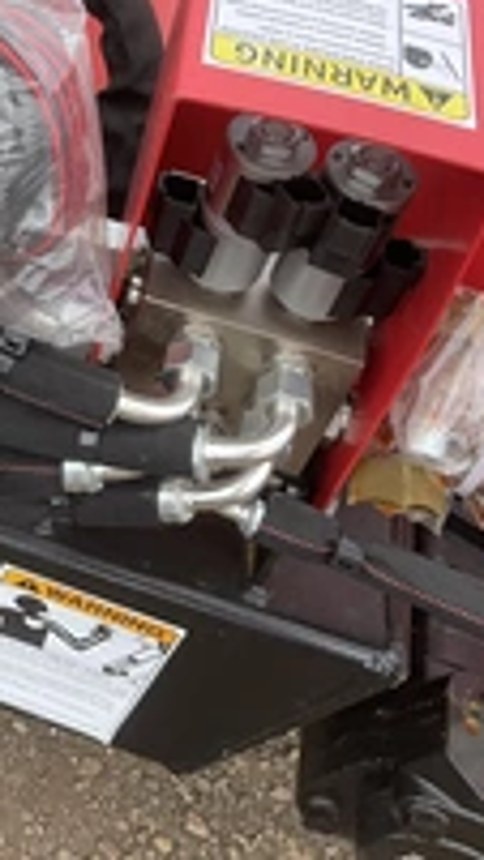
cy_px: 222
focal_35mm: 63
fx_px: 1438
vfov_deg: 32.7
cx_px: -103
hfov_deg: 18.1
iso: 25
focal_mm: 3
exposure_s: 1/454
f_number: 1.8
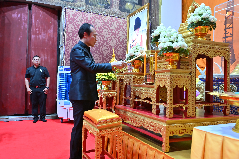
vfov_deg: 43.0
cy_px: 80
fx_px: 202
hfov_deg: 61.1
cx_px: 120
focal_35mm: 30
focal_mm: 30.5
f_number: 4
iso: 3200
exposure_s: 1/250
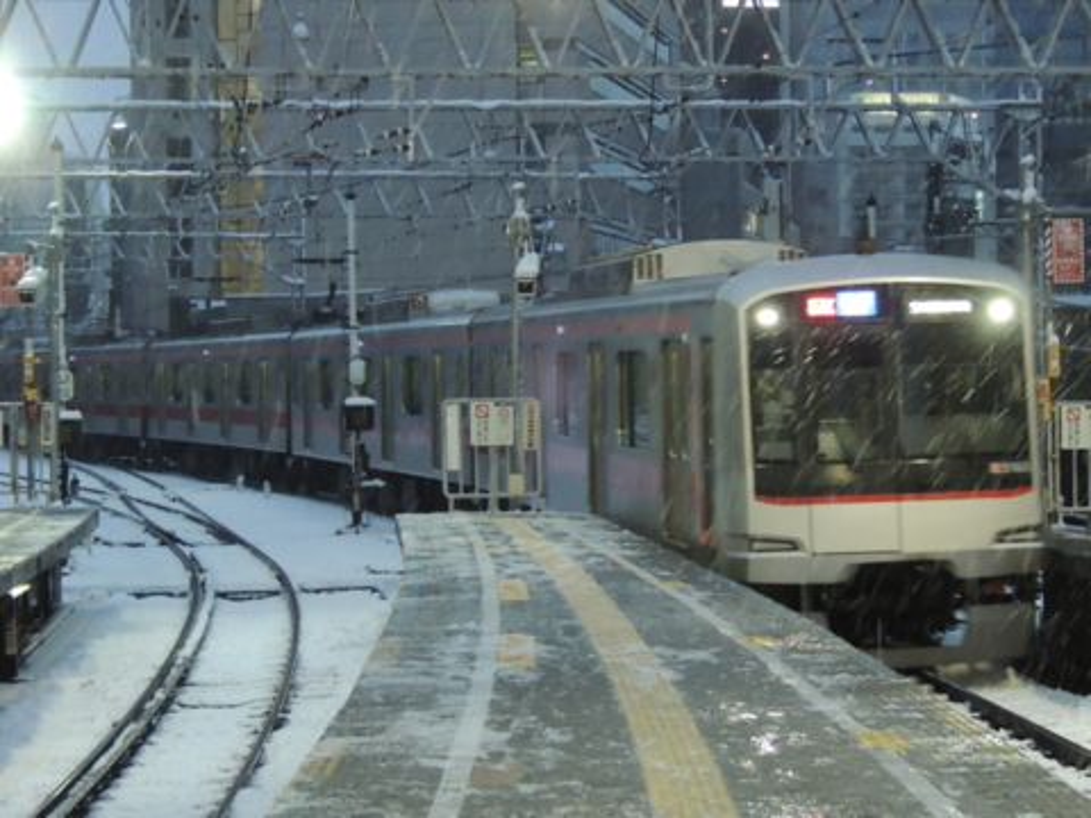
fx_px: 3152
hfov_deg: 19.6
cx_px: 546
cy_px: 409
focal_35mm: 100
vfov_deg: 14.8
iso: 800
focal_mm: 17.8
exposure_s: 1/25
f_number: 4.1
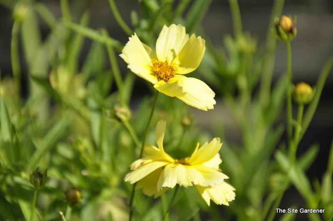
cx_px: 166
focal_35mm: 158
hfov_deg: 13.1
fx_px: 1456
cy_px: 110
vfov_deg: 8.7
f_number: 5.6
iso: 200
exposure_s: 1/800
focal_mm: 105
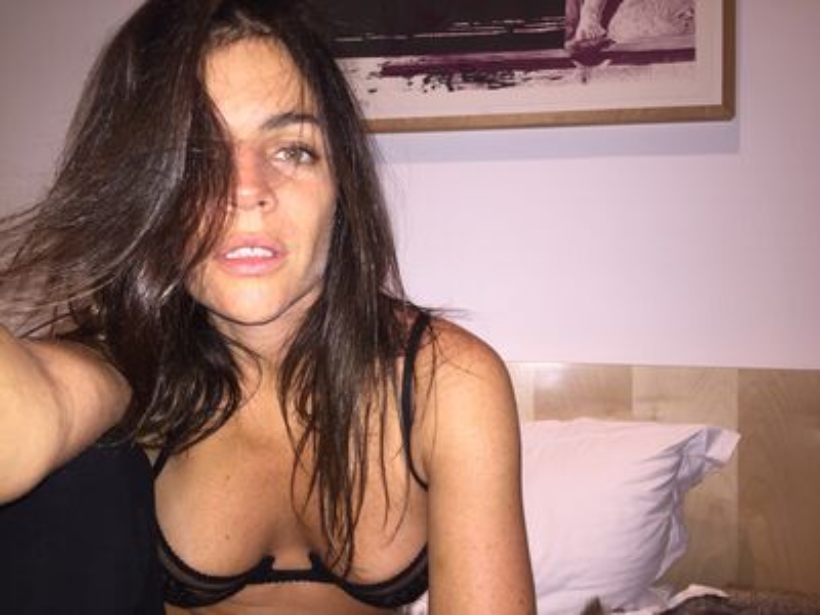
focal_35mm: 29
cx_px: 410
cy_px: 308
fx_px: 687
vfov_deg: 48.2
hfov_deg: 61.7
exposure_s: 1/16
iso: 32
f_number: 2.2
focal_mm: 4.15
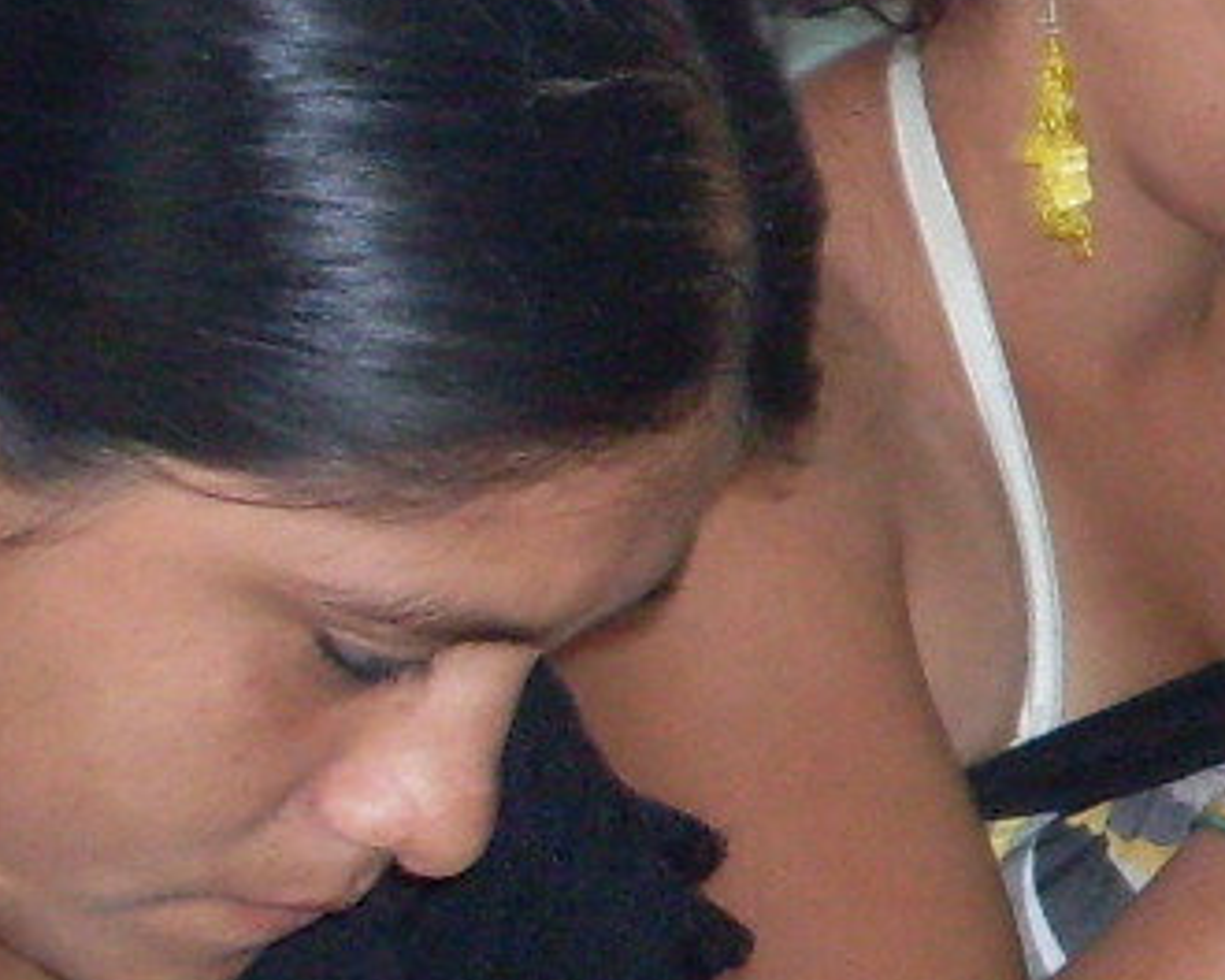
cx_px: 2895
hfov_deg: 7.8
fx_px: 8339
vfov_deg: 6.7
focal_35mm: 230
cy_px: -59
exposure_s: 1/45
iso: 100
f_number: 2.8
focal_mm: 6.3
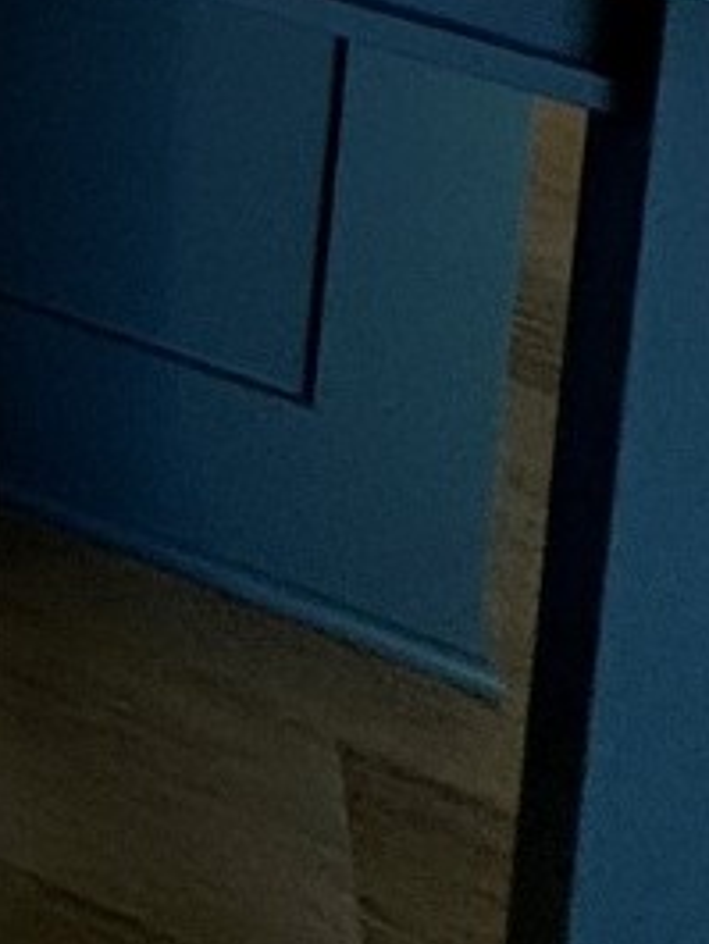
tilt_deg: -7.3
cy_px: -1336
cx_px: -1158
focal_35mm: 81
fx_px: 2210
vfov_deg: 14.7
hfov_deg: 12.5
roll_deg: +0.1
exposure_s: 1/120
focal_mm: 2.22
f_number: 2.2
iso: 64
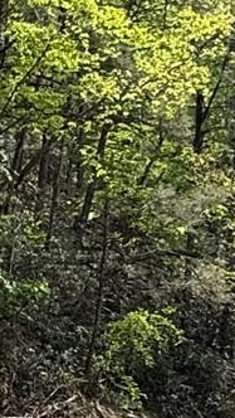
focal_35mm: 94
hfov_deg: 12.8
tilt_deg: -0.4
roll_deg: -0.6
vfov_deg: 21.9
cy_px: 409
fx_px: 1040
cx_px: 200
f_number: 2.2
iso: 50
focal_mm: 2.22
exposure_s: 1/651
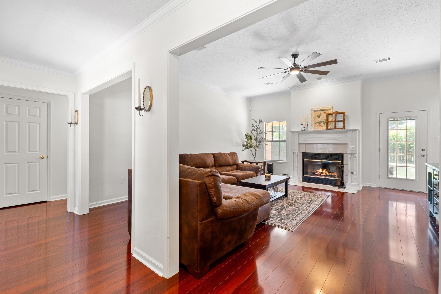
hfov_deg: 96.7
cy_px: 144
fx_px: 196
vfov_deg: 73.7
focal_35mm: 16
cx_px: 219
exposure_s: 1
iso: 200
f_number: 9
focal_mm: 10
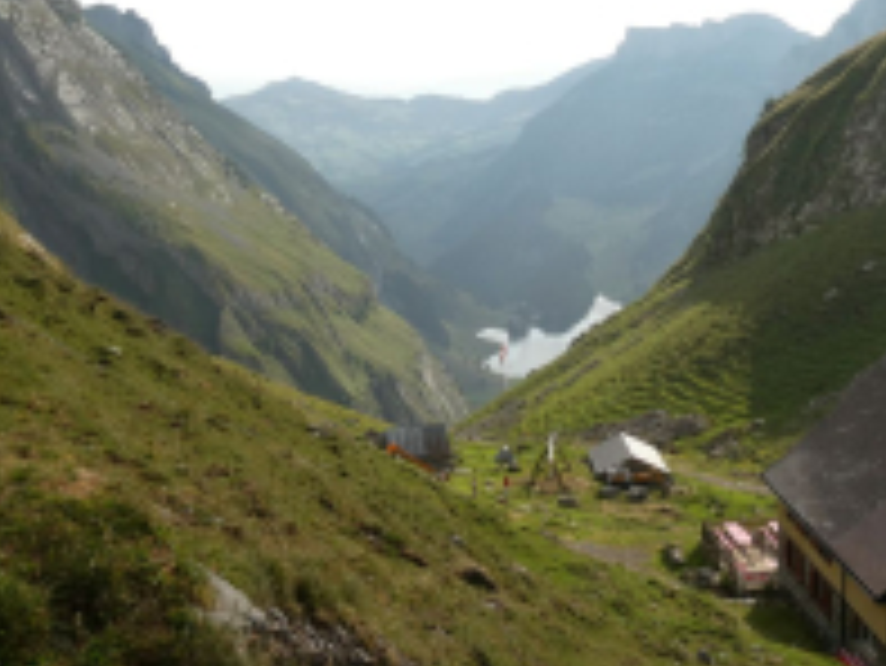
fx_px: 1332
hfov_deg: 36.8
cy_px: 328
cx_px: 479
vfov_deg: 28.1
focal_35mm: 52
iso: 80
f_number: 3.3
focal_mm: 4.3
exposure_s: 1/1000
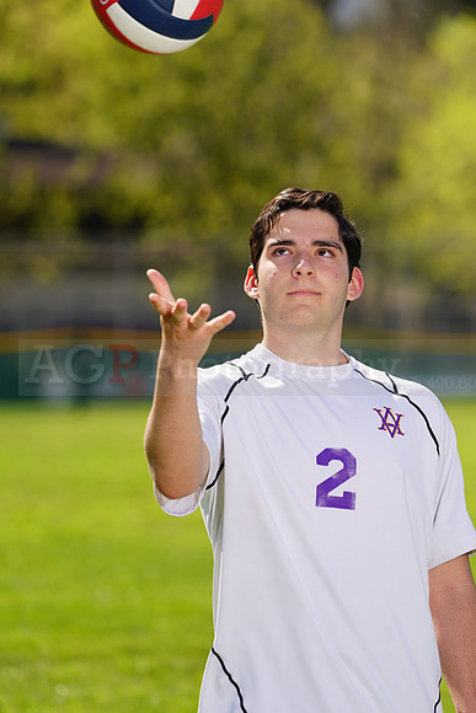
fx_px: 6065
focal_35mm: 306
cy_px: 356
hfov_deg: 4.5
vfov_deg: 6.7
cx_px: 238
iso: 64
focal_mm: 306
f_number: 7.1
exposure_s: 1/200
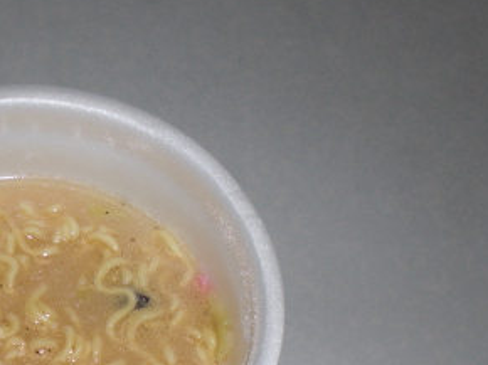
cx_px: 25
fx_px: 1183
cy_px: 311
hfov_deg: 22.6
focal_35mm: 84
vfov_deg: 17.3
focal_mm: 6.3
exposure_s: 1/60
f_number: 3.1
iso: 64
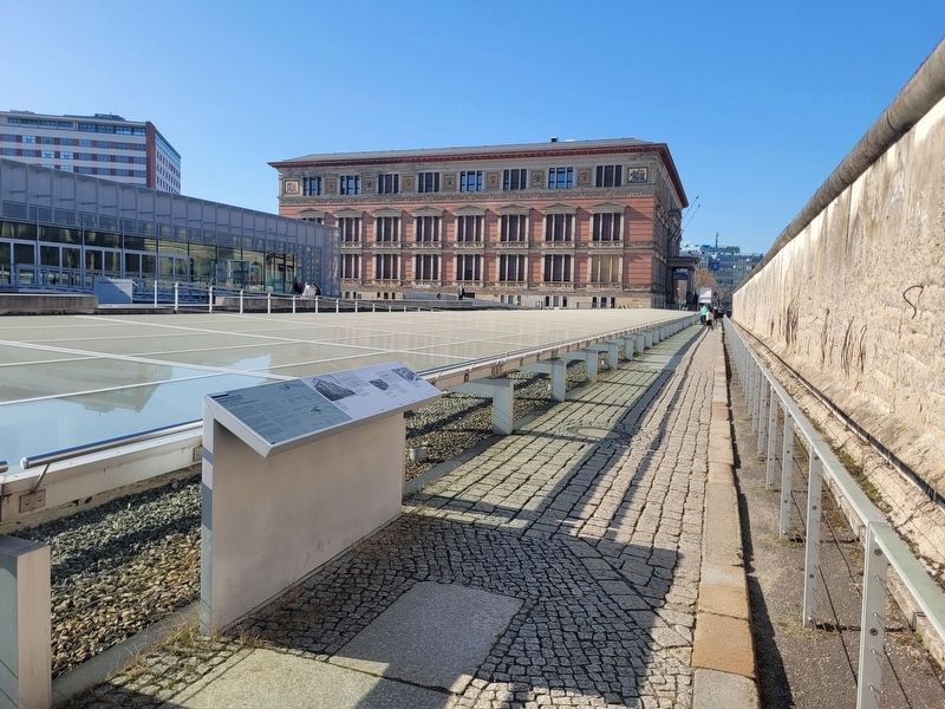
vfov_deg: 53.1
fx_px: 710
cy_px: 354
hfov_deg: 67.3
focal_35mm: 26
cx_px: 472
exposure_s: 1/1695
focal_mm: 5.4
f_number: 1.8
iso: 40
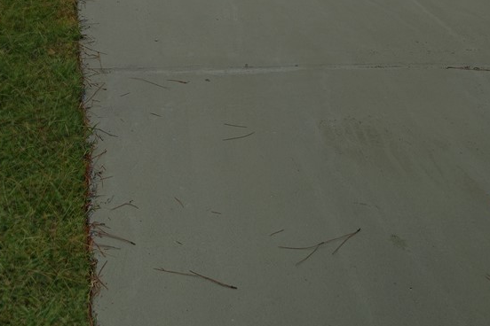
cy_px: -302
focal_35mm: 63
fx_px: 857
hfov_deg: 30.6
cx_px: 56
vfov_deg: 16.8
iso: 80
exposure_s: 1/250
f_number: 4
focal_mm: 16
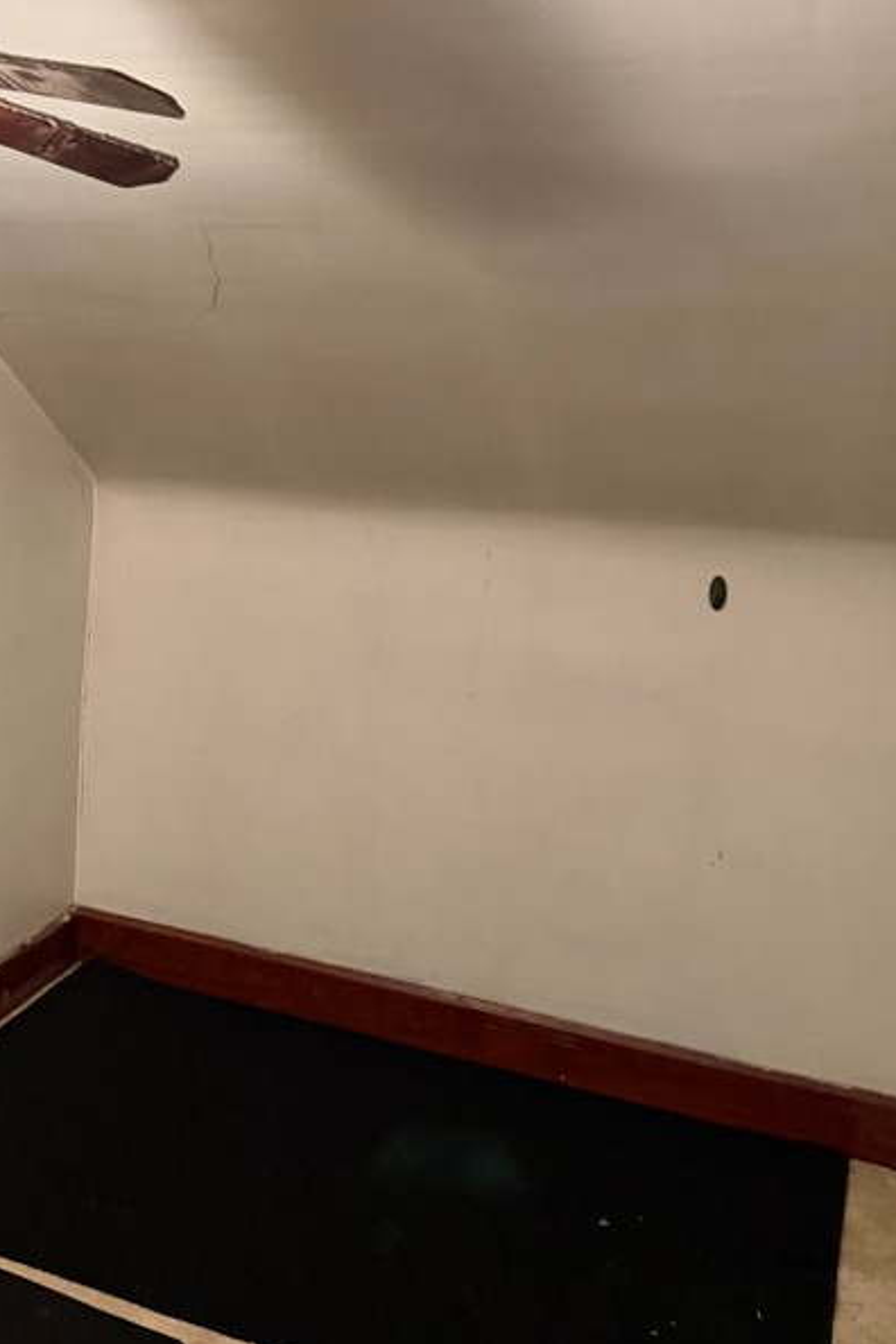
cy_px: 634
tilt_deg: -10.9
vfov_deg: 45.4
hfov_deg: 29.9
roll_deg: -0.5
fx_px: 1605
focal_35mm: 43
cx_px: 100
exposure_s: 1/40
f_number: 1.78
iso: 800
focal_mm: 6.76
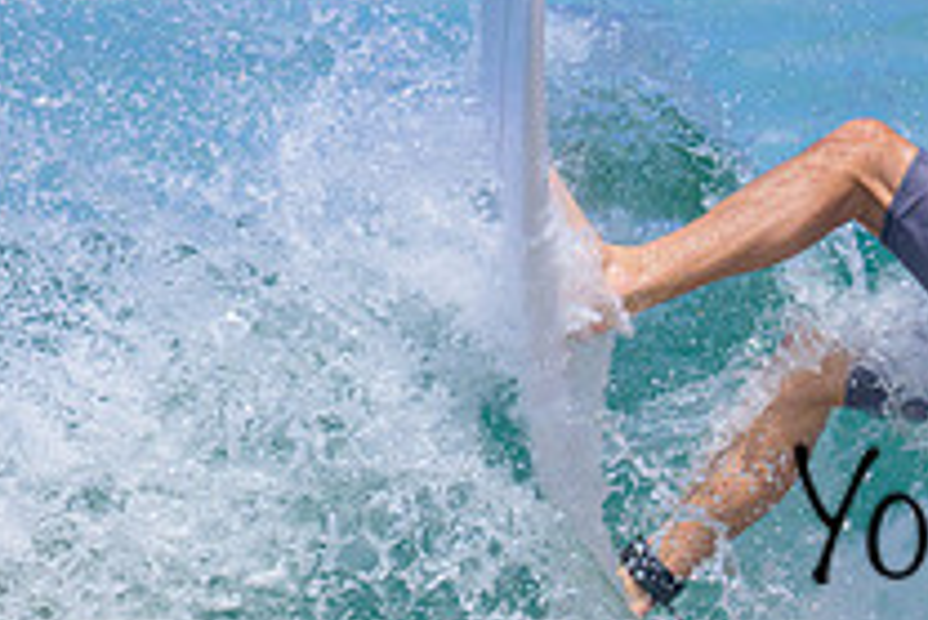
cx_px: 1457
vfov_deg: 1.0
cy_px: 610
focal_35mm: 1449
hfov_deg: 1.4
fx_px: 37377
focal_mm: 450
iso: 720
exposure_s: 1/2000
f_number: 11
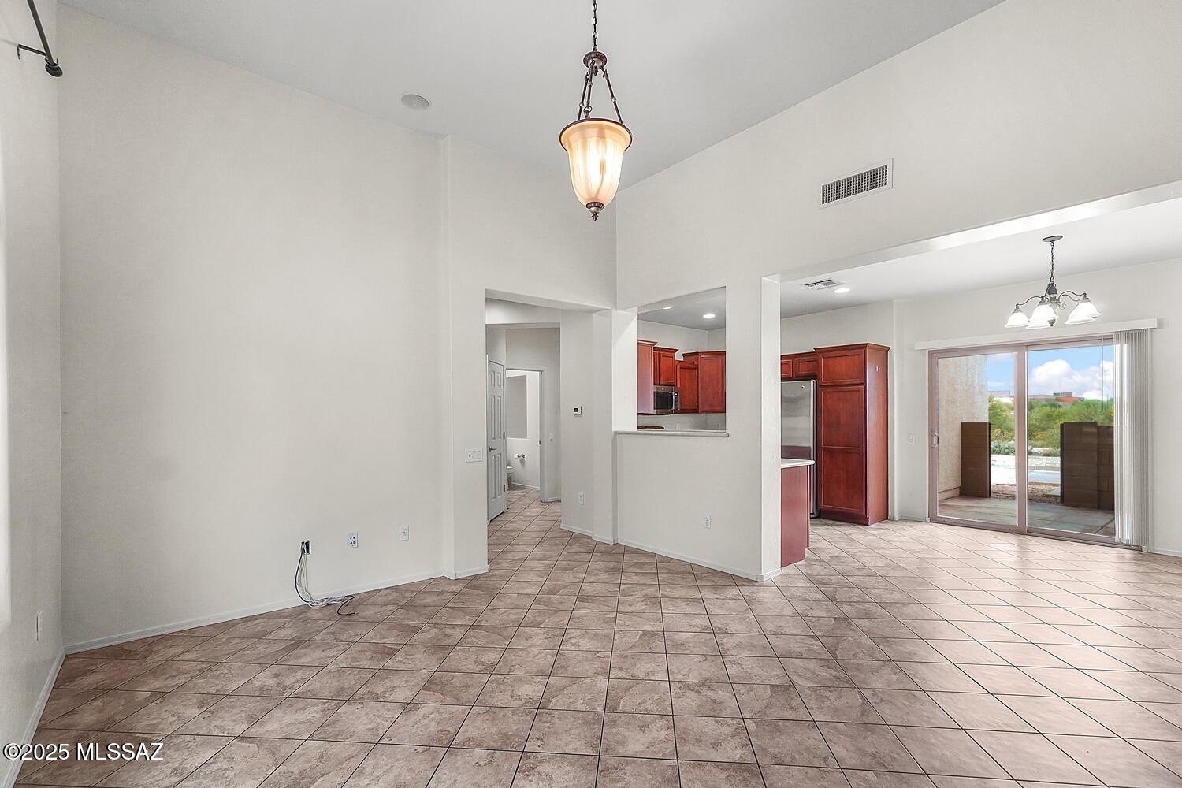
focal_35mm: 15
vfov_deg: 77.3
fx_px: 492
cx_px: 591
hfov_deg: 100.4
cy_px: 394
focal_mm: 10
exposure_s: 1/30
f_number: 8
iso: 800
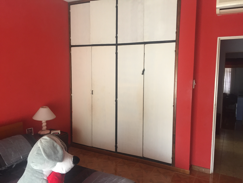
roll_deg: -0.9
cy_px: 92
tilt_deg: -5.6
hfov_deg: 61.7
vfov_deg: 48.2
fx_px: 204
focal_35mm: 29
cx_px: 122
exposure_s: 1/33
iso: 125
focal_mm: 4.15
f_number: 2.2
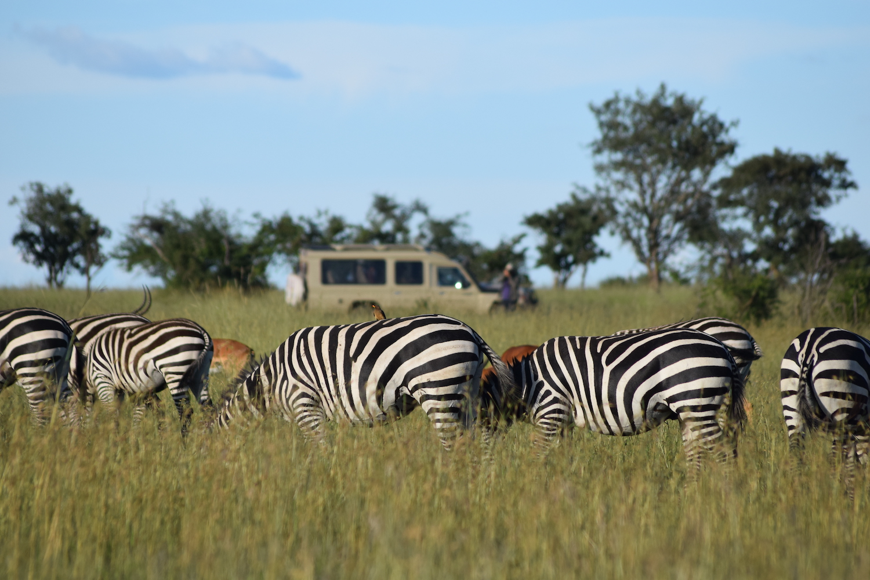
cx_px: 435
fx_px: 7974
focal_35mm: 330
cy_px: 290
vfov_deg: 4.2
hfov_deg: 6.2
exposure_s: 1/2000
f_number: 5.6
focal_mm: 220
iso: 400
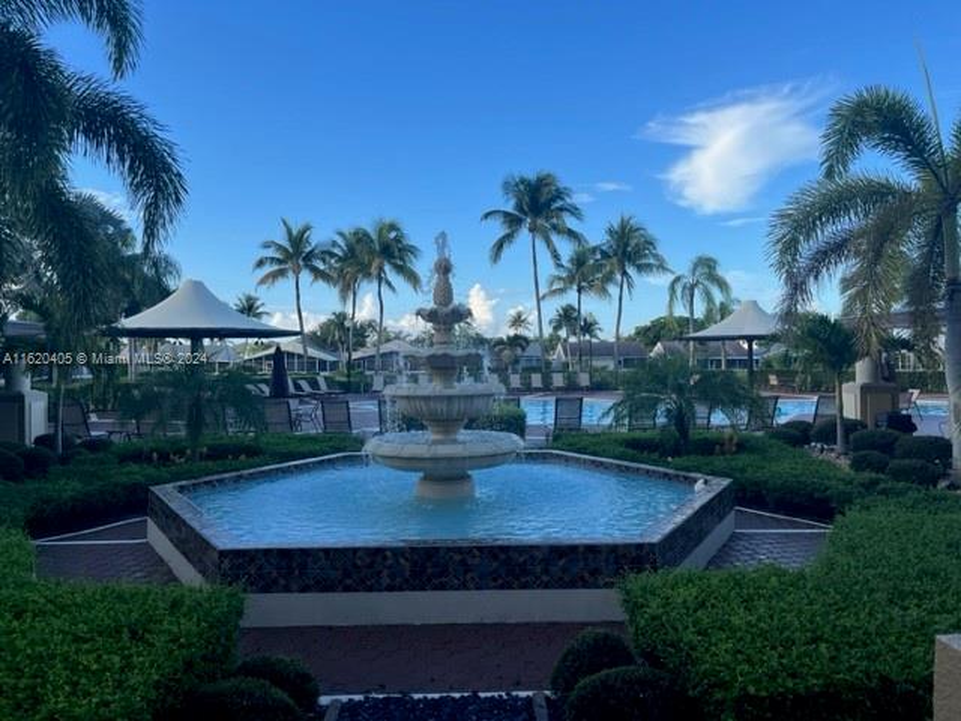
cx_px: 480
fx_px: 722
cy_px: 360
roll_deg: +1.3
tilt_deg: +1.1
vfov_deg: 53.1
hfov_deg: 67.3
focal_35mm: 26
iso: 50
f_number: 1.6
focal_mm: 5.1
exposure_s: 1/1389
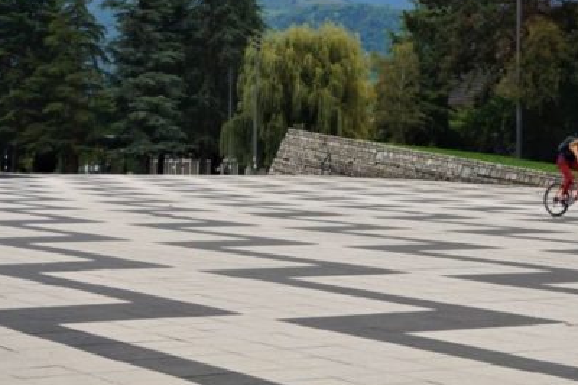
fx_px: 1523
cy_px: 73
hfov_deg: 21.5
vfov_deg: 14.3
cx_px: 342
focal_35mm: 95
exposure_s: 1/100
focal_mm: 33
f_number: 9
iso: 100
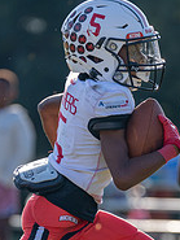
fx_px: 4612
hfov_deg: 2.2
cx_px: 123
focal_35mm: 666
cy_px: 218
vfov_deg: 3.0
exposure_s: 1/1600
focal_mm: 200
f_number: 2.8
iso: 100
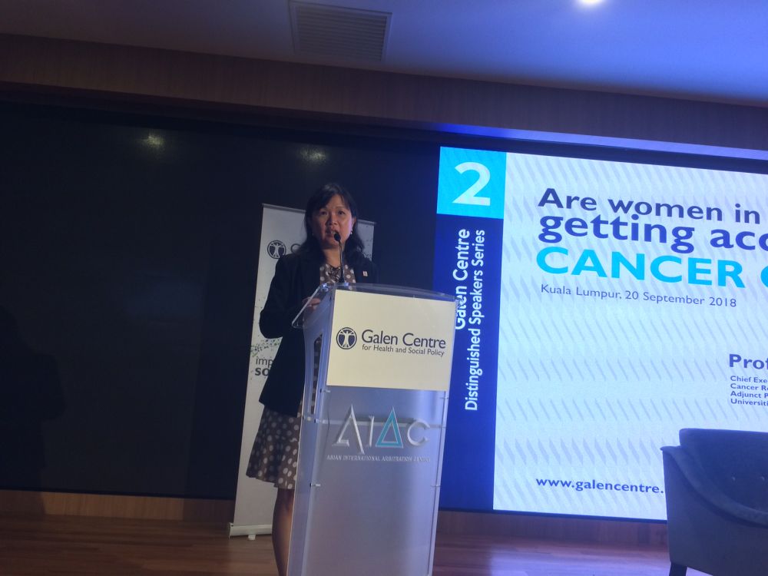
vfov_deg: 48.2
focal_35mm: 29
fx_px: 643
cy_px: 288
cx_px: 384
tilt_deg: +6.2
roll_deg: -3.4
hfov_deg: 61.7
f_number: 2.2
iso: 80
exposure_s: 1/33
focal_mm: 4.15
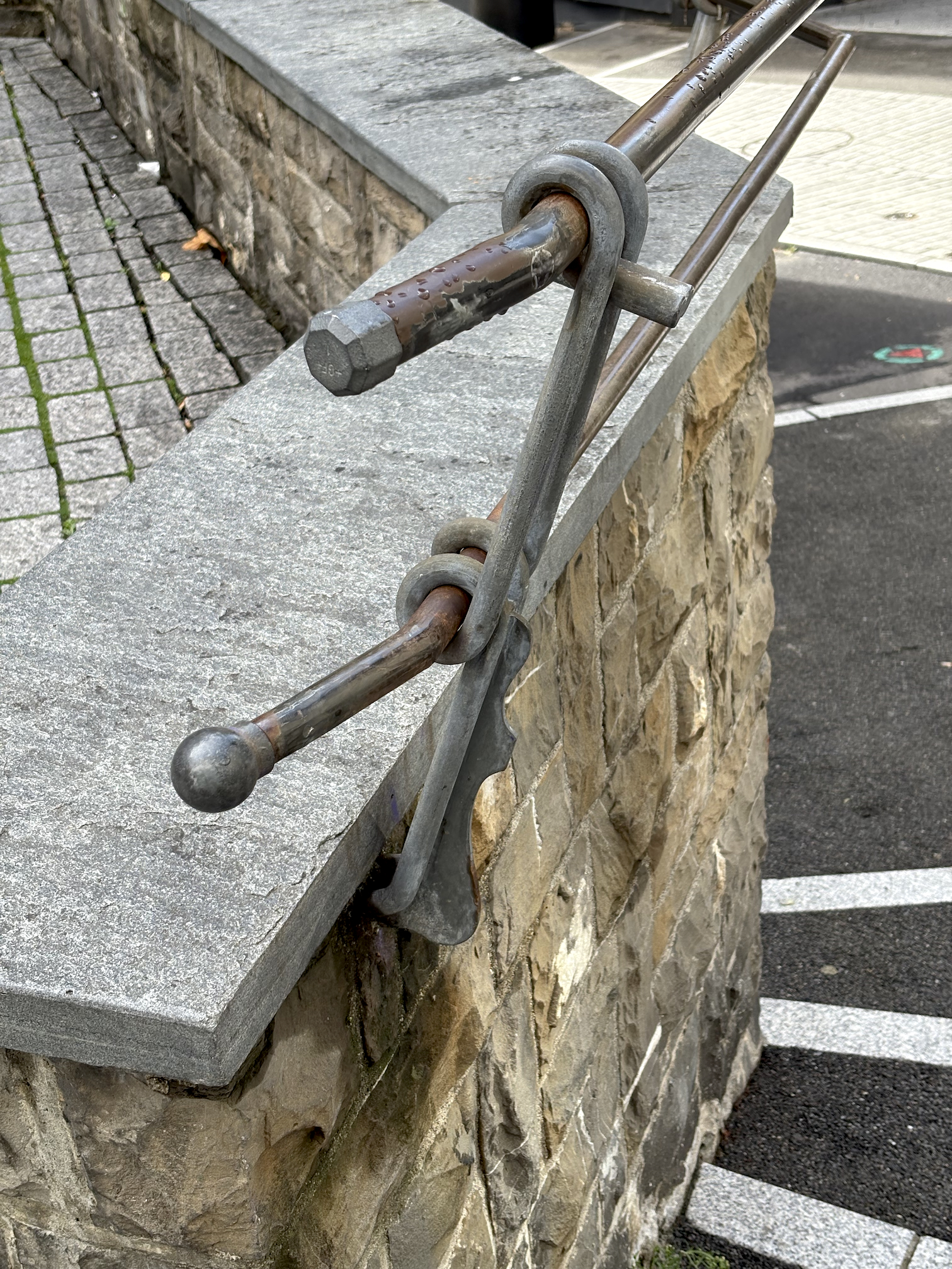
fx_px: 1907
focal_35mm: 52
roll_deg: +3.7
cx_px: 476
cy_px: 634
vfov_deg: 36.8
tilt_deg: -28.6
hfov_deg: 28.0
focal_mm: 5.96
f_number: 1.6
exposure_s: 1/469
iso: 50
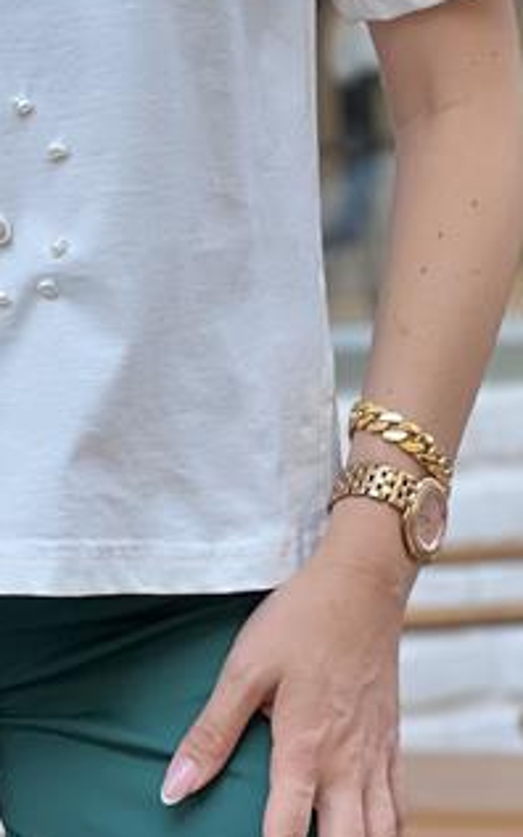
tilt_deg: +3.8
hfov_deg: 6.4
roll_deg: +0.2
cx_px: 111
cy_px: -34
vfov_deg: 10.1
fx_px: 4700
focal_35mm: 206
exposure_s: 1/121
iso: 40
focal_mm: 9
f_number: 2.8
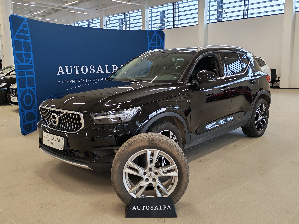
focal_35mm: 34
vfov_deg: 41.8
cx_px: 146
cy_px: 113
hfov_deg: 54.0
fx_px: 294
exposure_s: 1/100
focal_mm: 6.12
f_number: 1.9
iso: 100
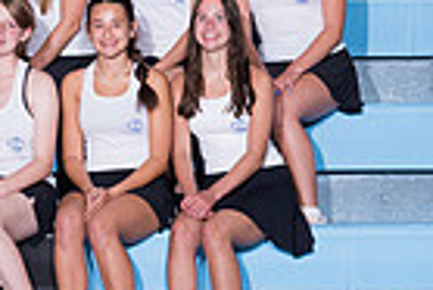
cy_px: 65
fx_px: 3167
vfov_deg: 5.2
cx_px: -193
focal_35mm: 263
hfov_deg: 7.7
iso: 640
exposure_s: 1/250
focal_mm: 55
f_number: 7.1
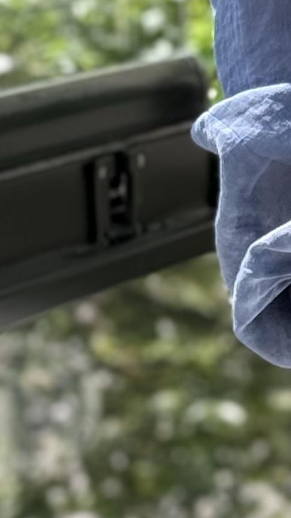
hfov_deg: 4.5
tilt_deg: -19.9
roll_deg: +2.3
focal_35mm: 257
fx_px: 3527
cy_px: -97
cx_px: 841
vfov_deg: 8.3
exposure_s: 1/530
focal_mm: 6.76
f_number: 1.78
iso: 100
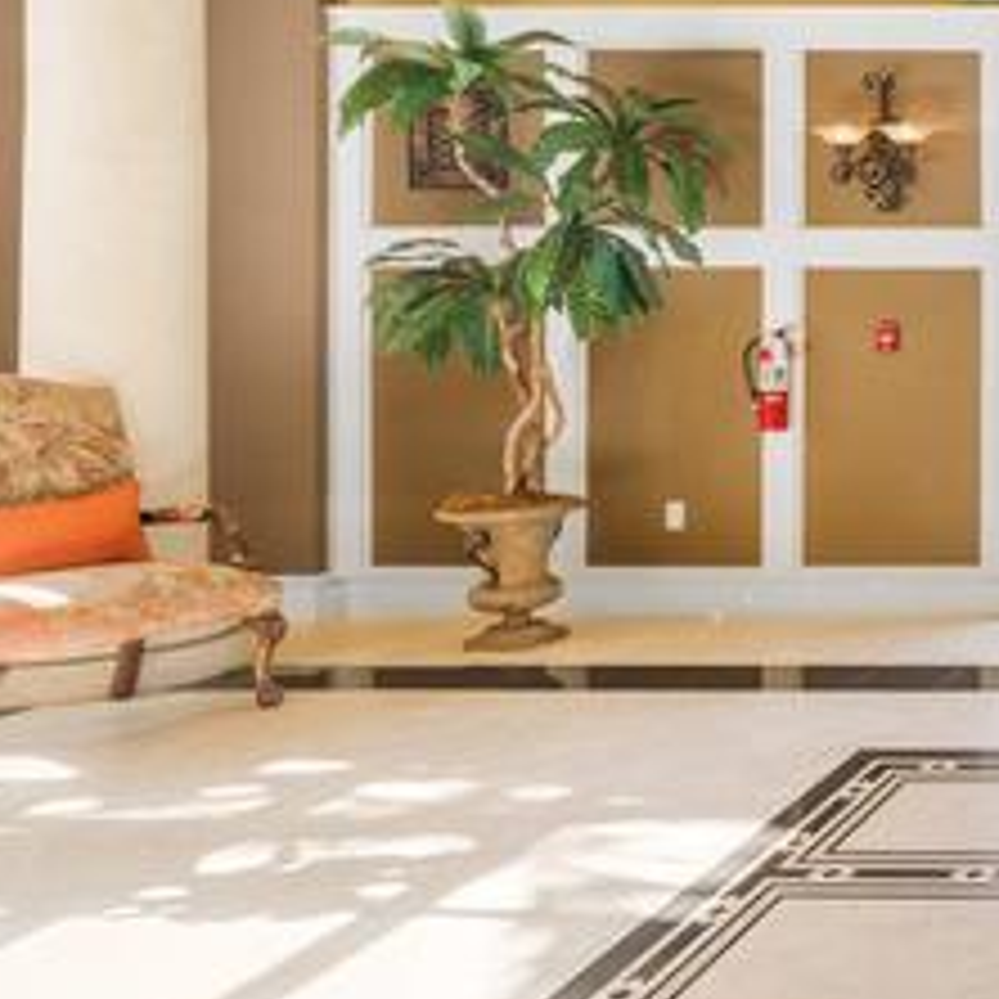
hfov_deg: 32.1
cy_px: 351
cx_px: 1395
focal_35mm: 33
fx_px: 1077
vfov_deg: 49.1
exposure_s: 1/3
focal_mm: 12
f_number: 9
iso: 320
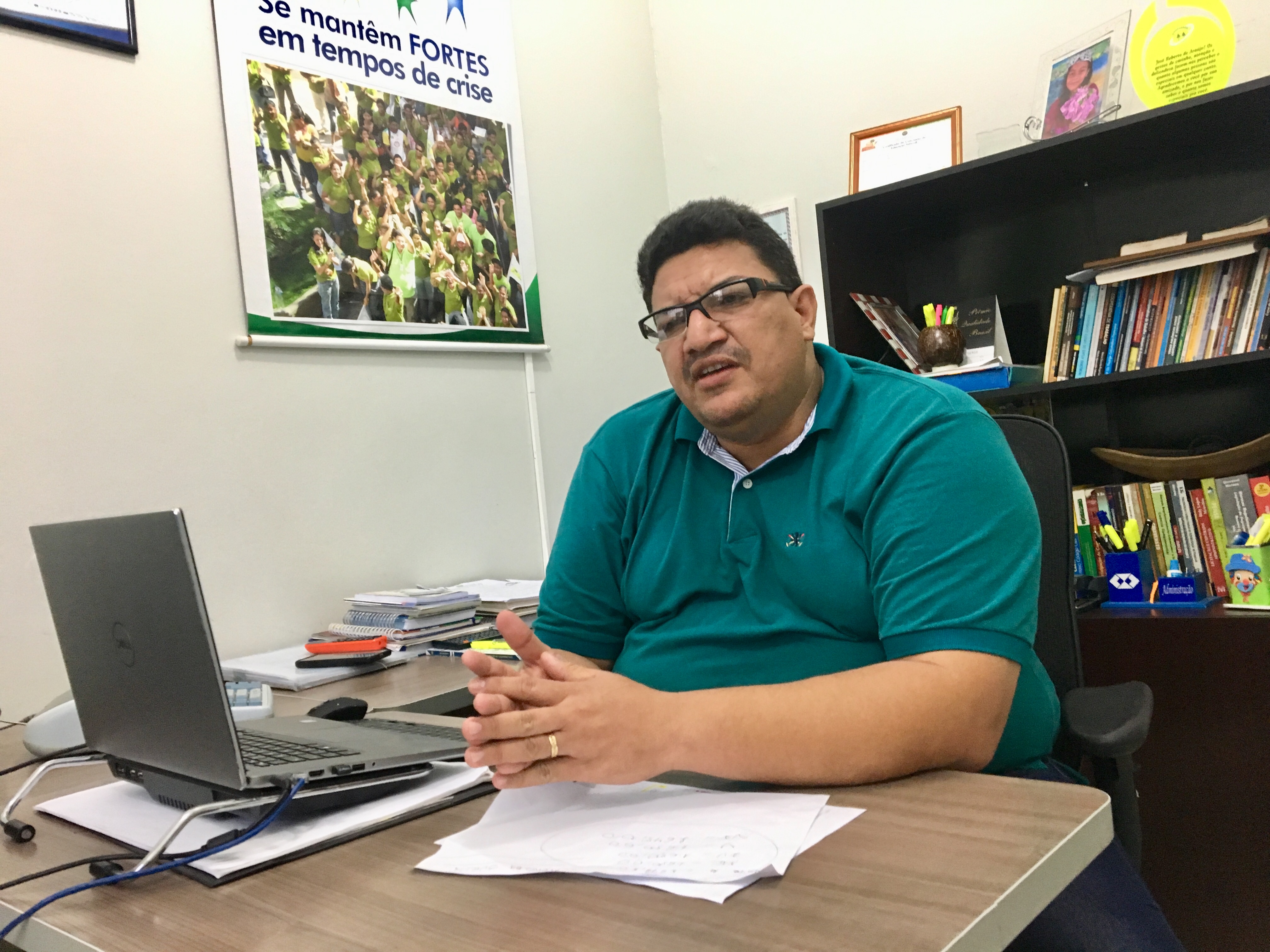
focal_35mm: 29
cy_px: 476
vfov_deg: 48.2
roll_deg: +5.8
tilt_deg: -1.0
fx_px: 1064
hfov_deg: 61.7
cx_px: 635
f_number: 2.2
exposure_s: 1/30
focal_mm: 4.15
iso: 160
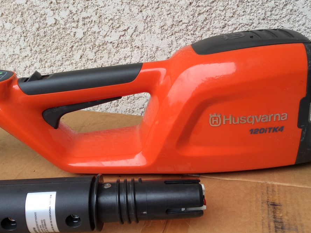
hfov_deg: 51.4
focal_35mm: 36
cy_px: 105
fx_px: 323
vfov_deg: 39.5
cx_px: 164
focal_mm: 3.3
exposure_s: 1/108
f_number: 2.4
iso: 32
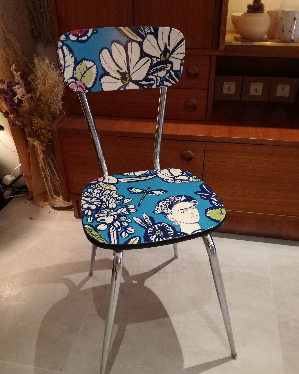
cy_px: 190
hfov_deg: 50.0
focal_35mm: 29
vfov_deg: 60.4
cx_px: 148
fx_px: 321
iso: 320
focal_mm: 3.79
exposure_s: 1/33.3
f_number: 2
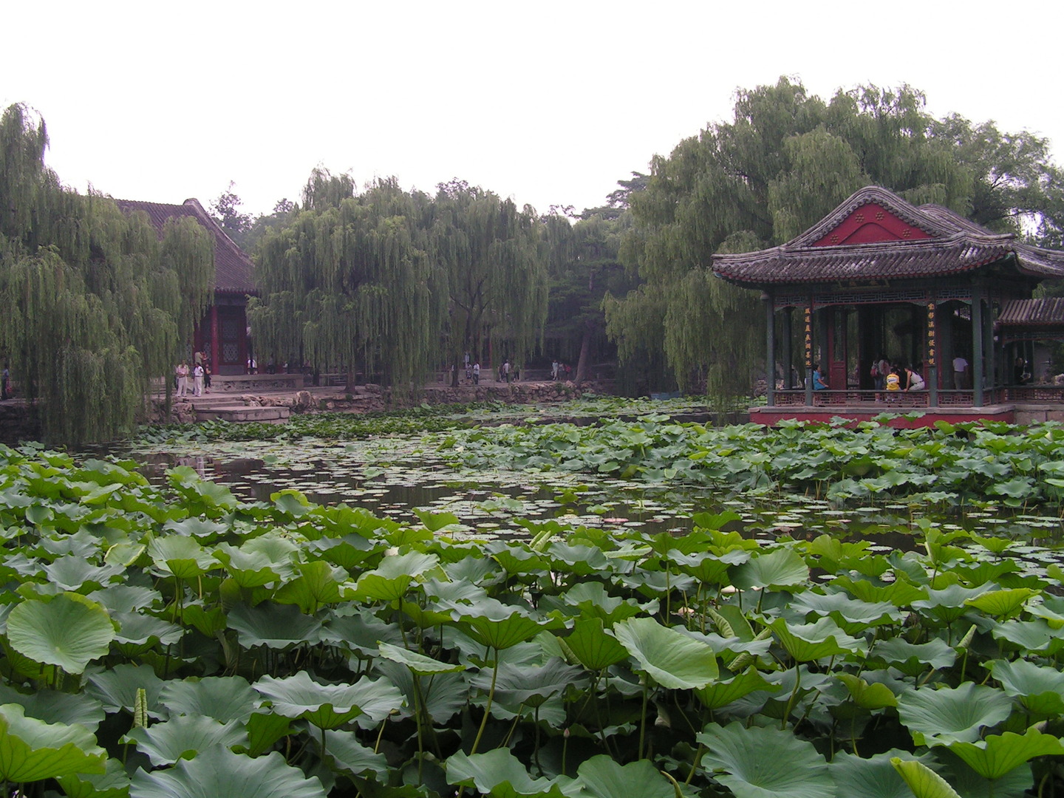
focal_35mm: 38
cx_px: 532
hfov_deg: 49.0
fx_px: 1168
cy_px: 399
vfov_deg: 37.7
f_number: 5.6
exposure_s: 1/100
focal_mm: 6.3
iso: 50
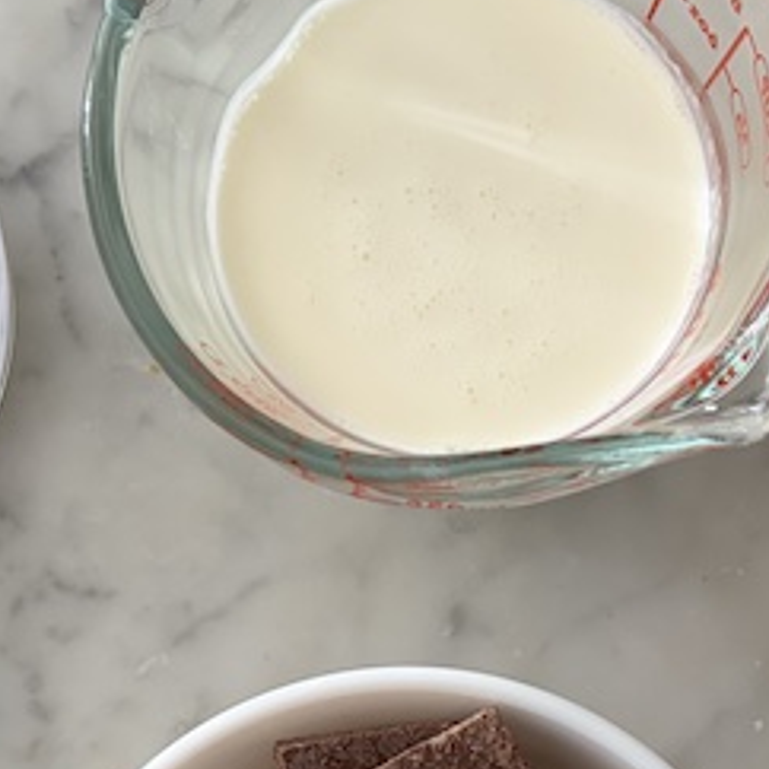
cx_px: 480
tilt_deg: -87.5
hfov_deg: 23.6
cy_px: 610
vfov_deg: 23.3
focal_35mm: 73
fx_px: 1835
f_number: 1.6
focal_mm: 5.96
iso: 250
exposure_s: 1/60
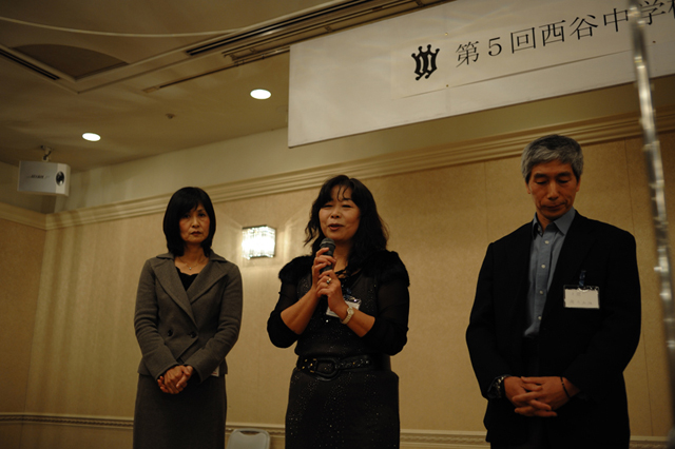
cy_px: 224
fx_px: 656
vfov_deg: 37.8
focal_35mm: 35
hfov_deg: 54.5
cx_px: 338
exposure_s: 1/100
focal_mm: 35
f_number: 2.8
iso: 720
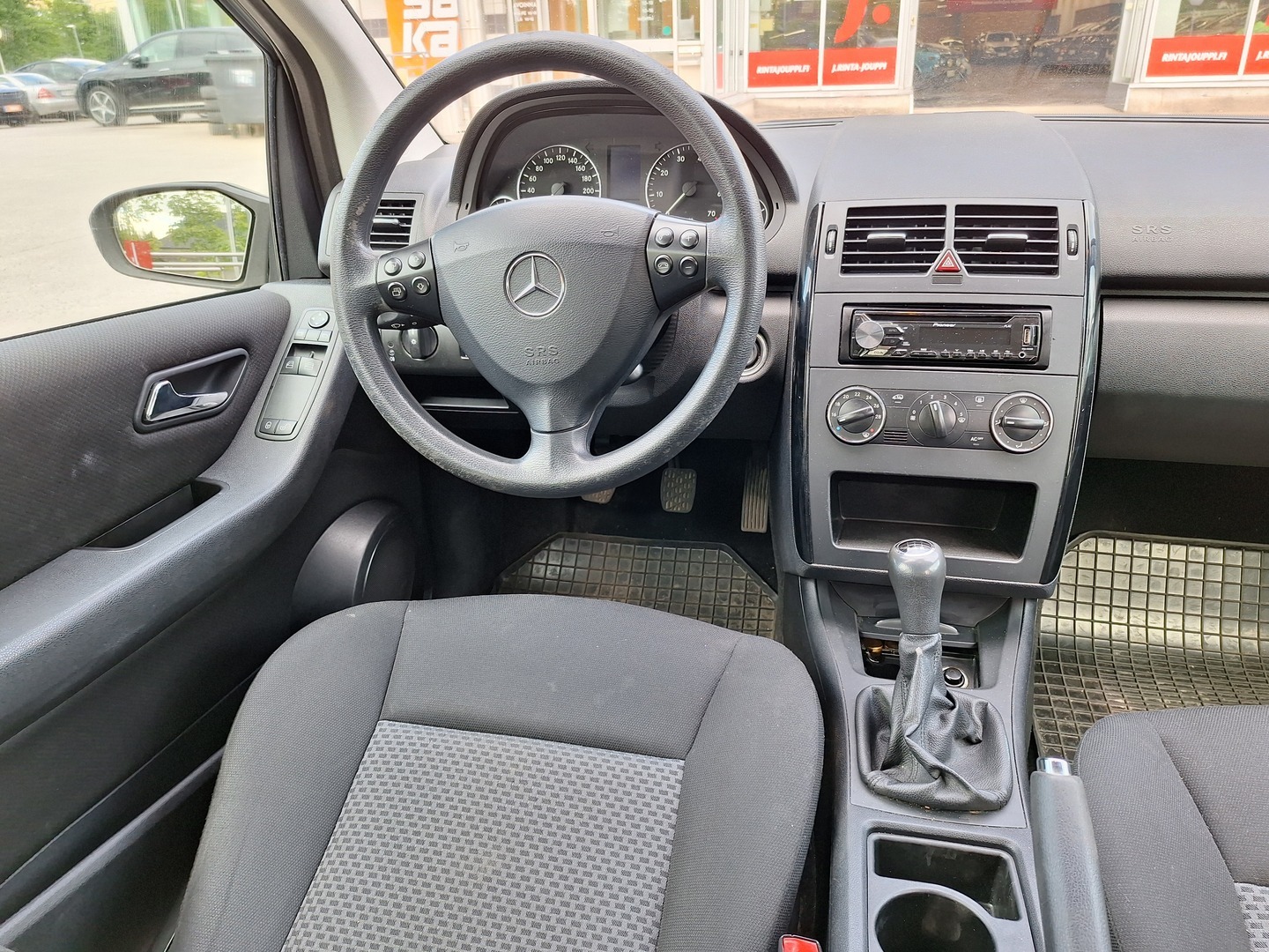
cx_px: 634
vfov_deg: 58.9
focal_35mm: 23
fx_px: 843
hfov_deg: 73.9
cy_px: 476
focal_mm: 5.54
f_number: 1.8
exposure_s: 1/100
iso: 64
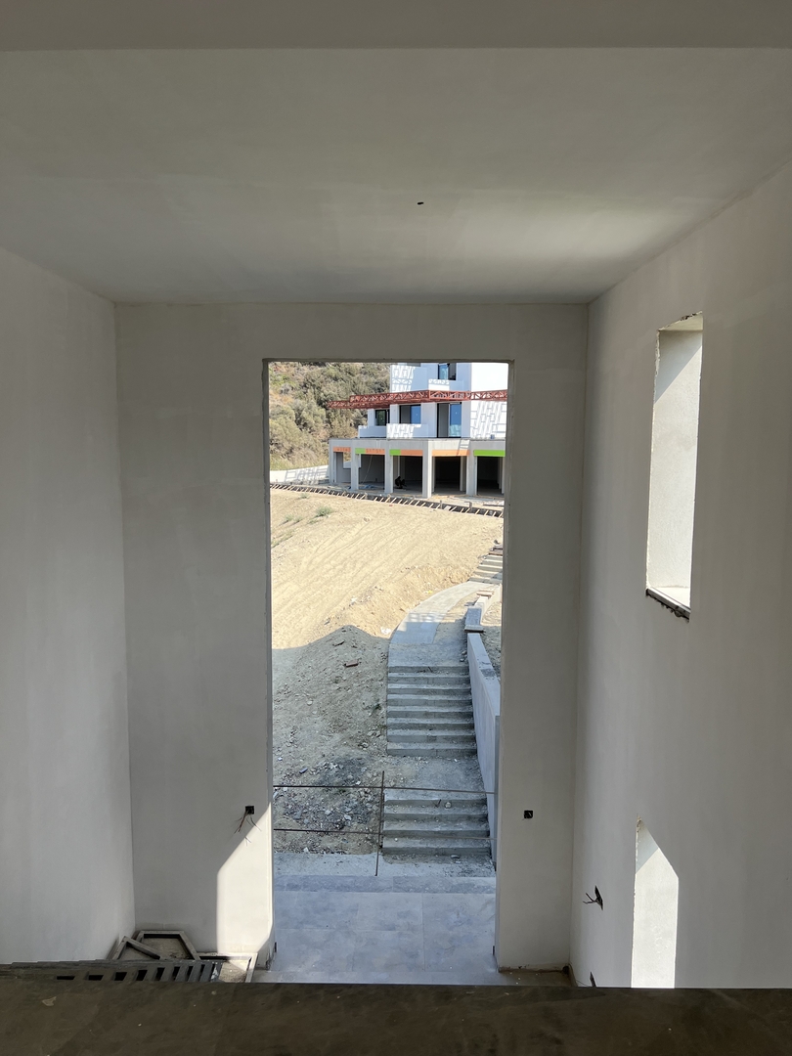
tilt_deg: -7.6
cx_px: 396
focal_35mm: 26
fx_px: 793
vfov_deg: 67.3
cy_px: 528
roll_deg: -0.1
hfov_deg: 53.1
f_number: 1.5
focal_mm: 5.7
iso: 50
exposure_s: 1/2513
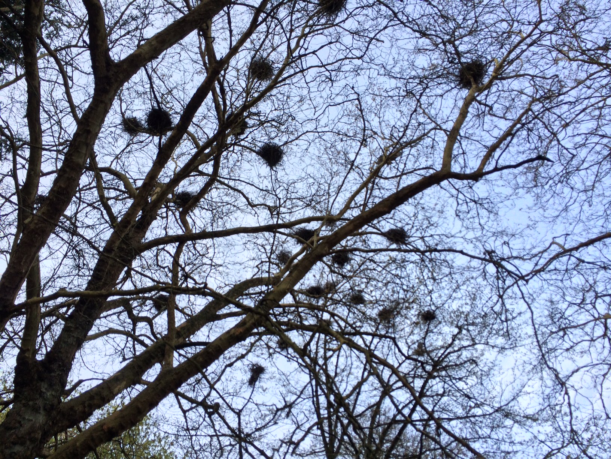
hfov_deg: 60.0
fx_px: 530
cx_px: 306
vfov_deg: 46.8
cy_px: 230
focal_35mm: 30
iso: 32
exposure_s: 1/805
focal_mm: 4.12
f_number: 2.2
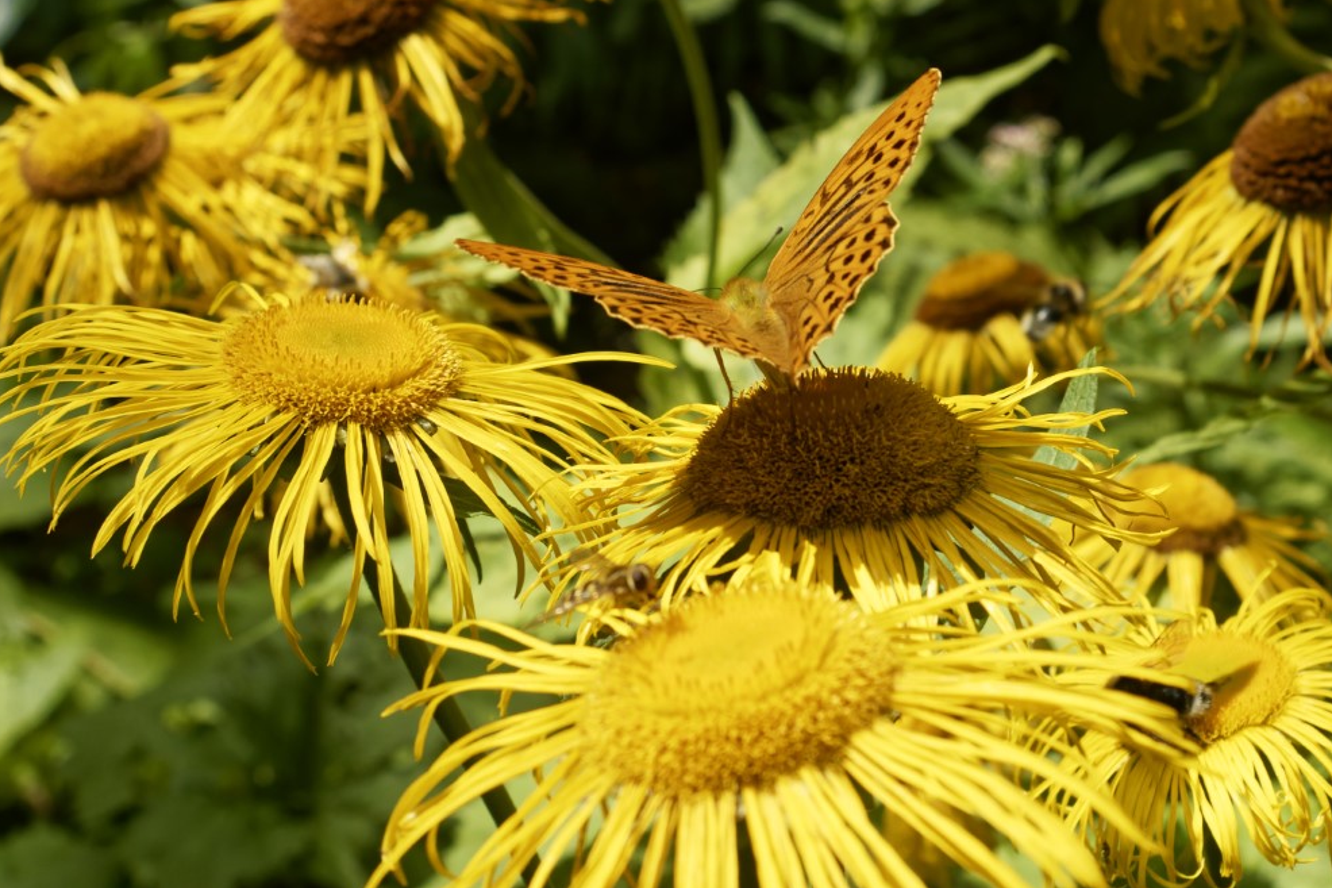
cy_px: 380
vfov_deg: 19.7
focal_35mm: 69
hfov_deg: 29.2
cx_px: 766
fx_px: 2552
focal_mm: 28
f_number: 8
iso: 200
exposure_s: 1/160
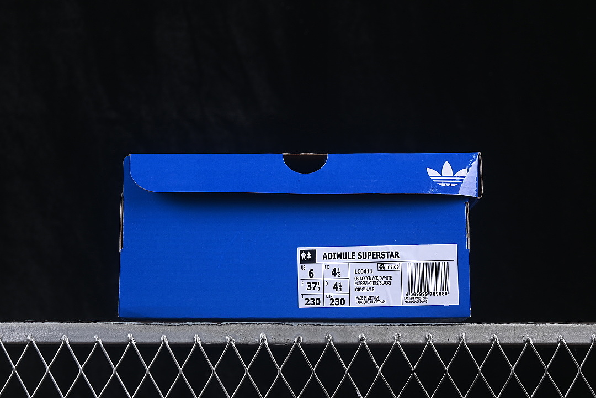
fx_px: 1242
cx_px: 298
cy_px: 199
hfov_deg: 27.0
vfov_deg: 18.2
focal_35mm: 75
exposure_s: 1/80
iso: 160
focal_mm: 50
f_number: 8
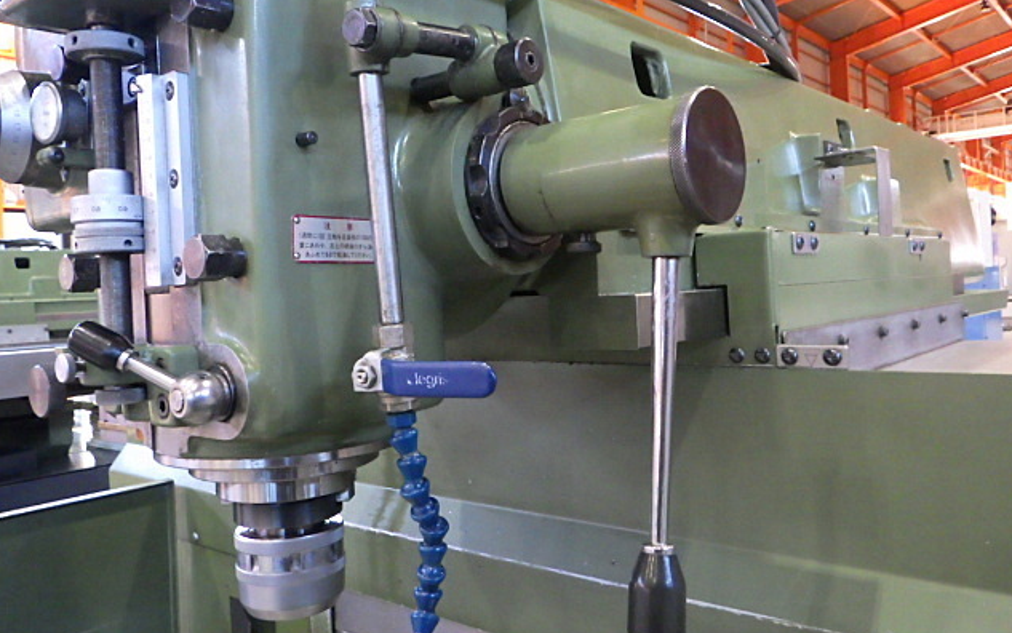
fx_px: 828
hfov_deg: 62.9
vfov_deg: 41.8
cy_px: 283
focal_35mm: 30
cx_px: 510
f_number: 3.5
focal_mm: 5
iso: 1600
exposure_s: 1/40
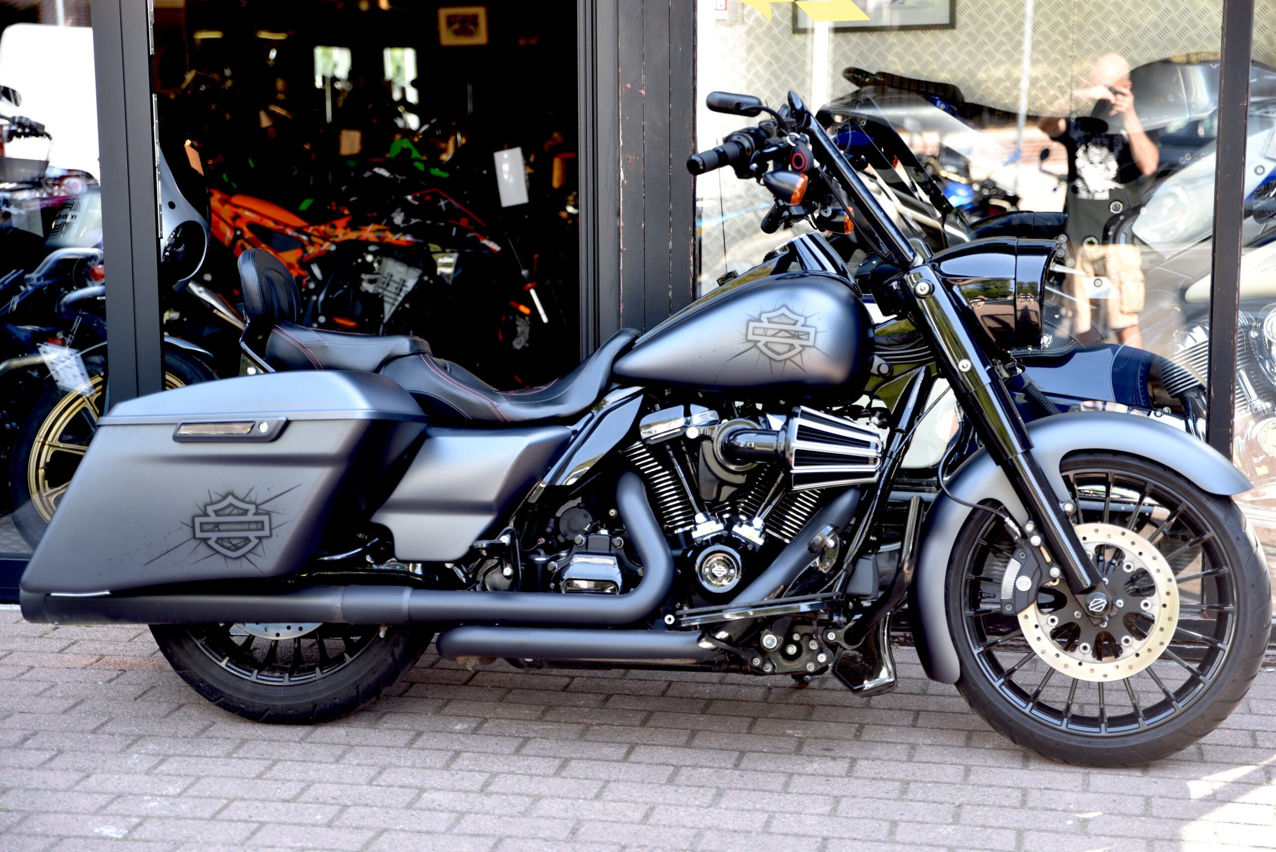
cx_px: 638
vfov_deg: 21.9
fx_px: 2198
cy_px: 426
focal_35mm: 62
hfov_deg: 32.4
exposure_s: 1/60
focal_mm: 62
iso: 100
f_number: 2.8
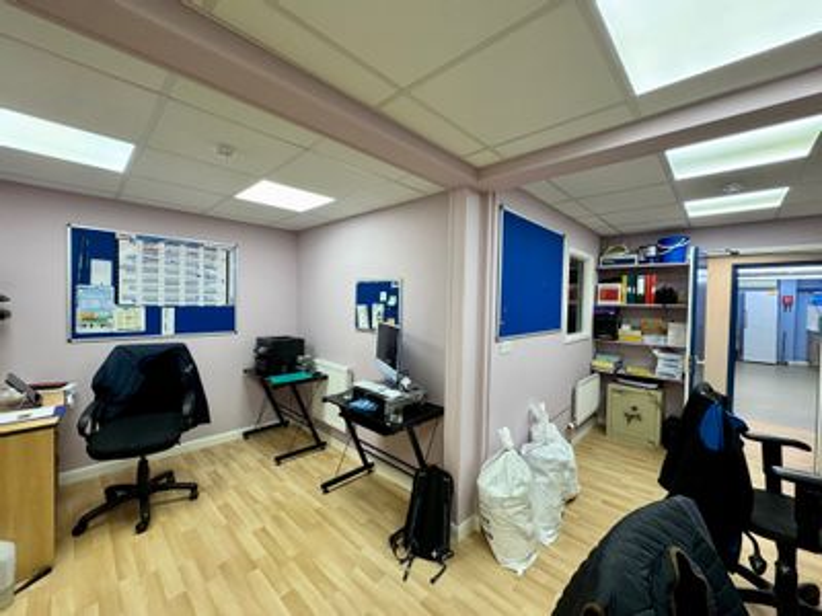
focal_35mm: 14
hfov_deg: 102.1
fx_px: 332
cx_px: 411
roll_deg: -1.1
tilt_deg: -0.9
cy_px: 308
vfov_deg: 85.7
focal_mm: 2.22
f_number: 2.2
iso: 160
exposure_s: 1/100
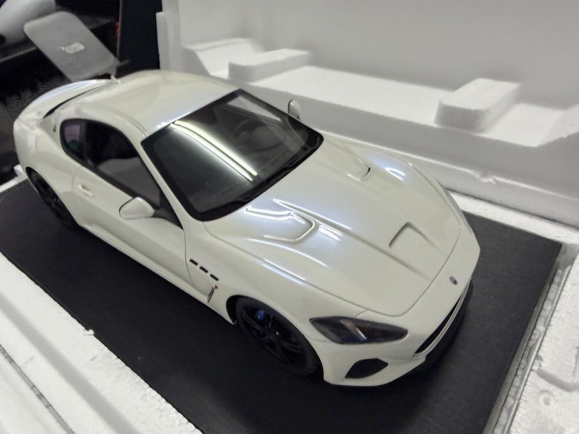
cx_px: 290
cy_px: 217
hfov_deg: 71.6
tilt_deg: -39.5
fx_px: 401
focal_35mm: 24
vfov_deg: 56.8
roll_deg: +13.7
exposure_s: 1/120
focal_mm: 2.22
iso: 320
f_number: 2.2
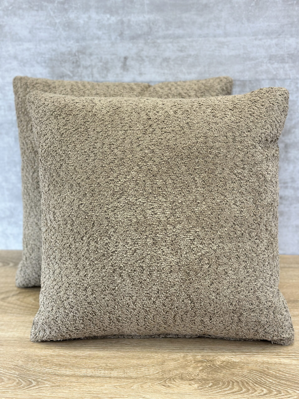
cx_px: 150
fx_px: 553
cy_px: 200
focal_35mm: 48
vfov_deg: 39.7
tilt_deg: -19.2
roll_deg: +1.7
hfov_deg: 30.3
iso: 125
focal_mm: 6.86
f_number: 1.78
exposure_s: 1/170
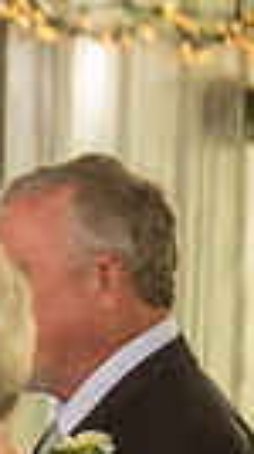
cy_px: 574
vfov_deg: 4.1
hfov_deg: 2.3
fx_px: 6346
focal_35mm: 528
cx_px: -711
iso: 320
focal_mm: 116
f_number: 2.8
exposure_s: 1/200
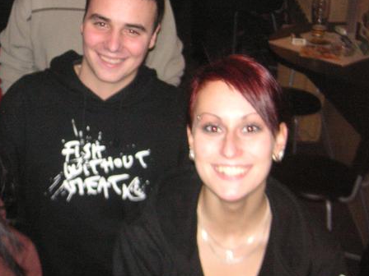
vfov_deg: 22.1
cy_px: 71
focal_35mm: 66
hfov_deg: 28.7
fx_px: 704
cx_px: 72
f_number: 2.8
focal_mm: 6.1
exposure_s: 1/45
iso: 160
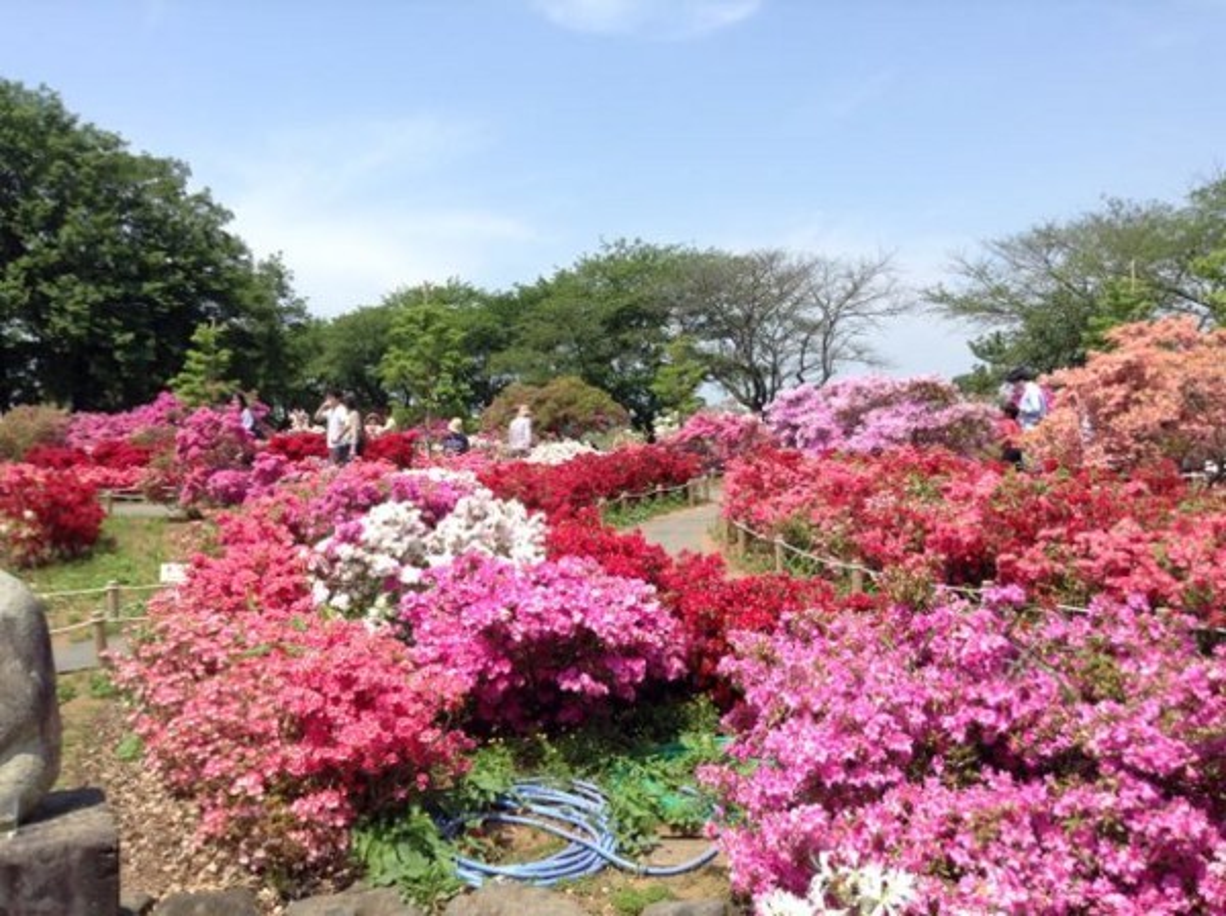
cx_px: 613
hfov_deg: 55.4
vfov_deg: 42.8
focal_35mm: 33
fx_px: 1167
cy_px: 458
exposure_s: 1/752
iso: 25
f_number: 2.4
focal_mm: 3.3
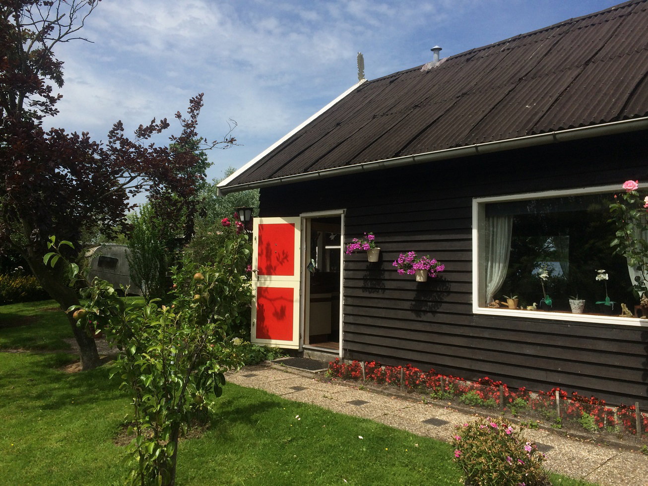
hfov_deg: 61.7
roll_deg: +0.9
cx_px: 324
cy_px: 243
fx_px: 543
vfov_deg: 48.2
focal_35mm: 29
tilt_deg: +2.3
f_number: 2.2
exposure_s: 1/2933
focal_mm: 4.15
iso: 32
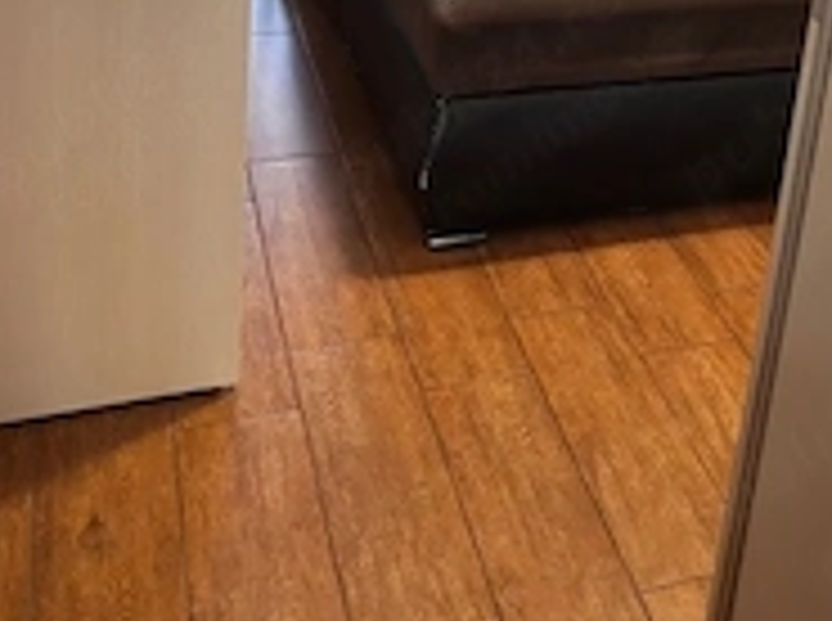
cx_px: 567
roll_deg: -6.6
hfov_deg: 36.4
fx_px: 1247
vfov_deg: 24.1
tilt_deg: -14.1
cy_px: -207
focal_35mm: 52
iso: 125
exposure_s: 1/50
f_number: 1.78
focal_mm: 6.86
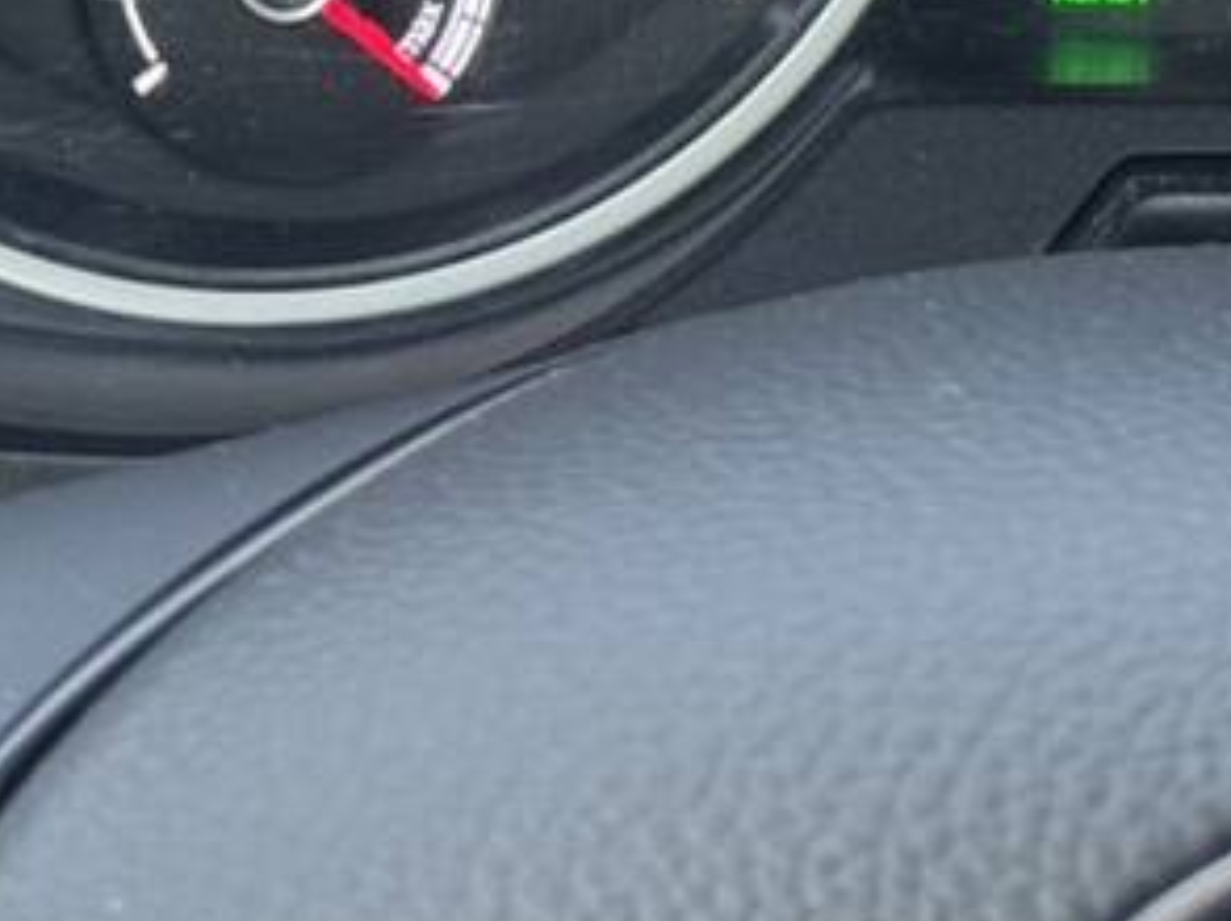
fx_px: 6964
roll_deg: -1.9
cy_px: -490
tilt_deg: -31.0
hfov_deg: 10.0
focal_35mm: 196
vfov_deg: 7.4
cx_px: 1428
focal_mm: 6.76
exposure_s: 1/60
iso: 250
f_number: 1.78
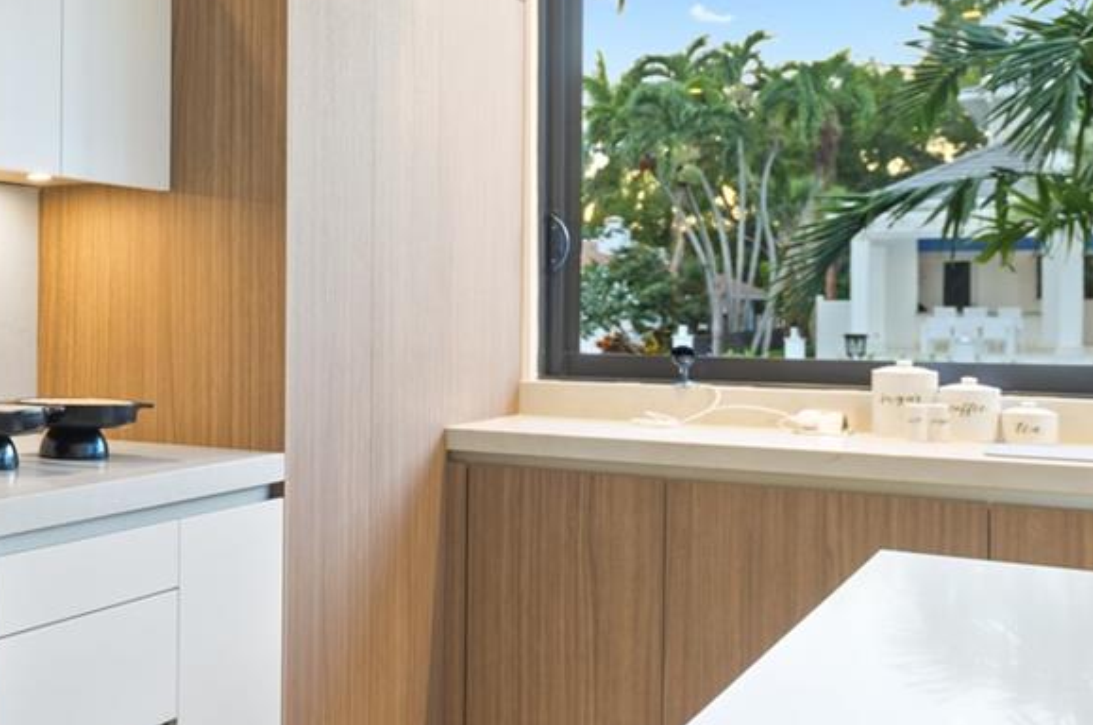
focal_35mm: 47
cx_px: -206
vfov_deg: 28.5
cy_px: 309
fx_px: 1425
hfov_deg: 34.1
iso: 100
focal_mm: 17
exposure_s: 1.6
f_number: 5.6
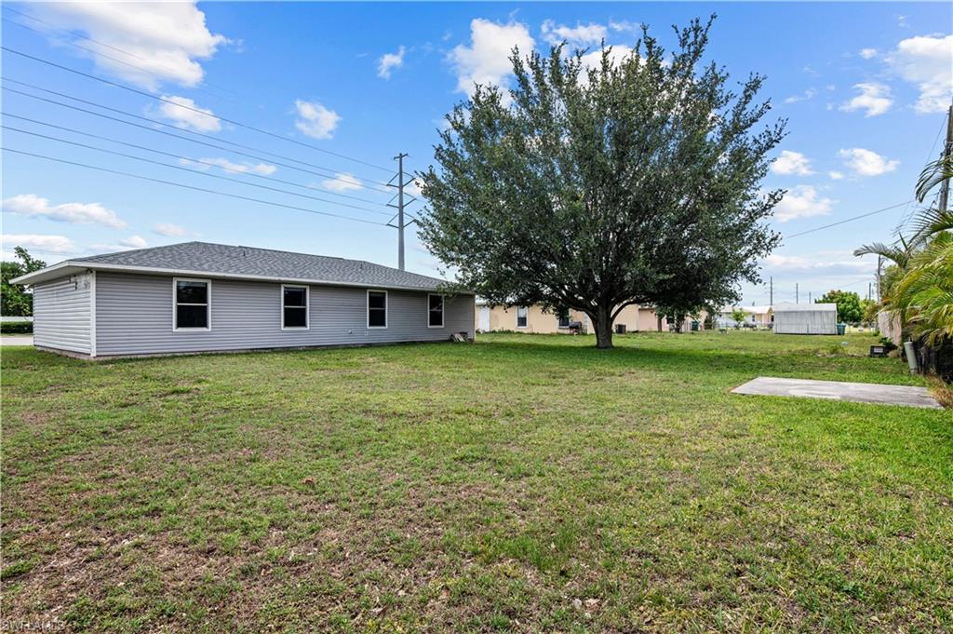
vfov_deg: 67.3
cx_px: 476
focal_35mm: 18
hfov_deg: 90.0
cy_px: 317
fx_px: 476
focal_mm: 18
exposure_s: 1/640
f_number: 8
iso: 320
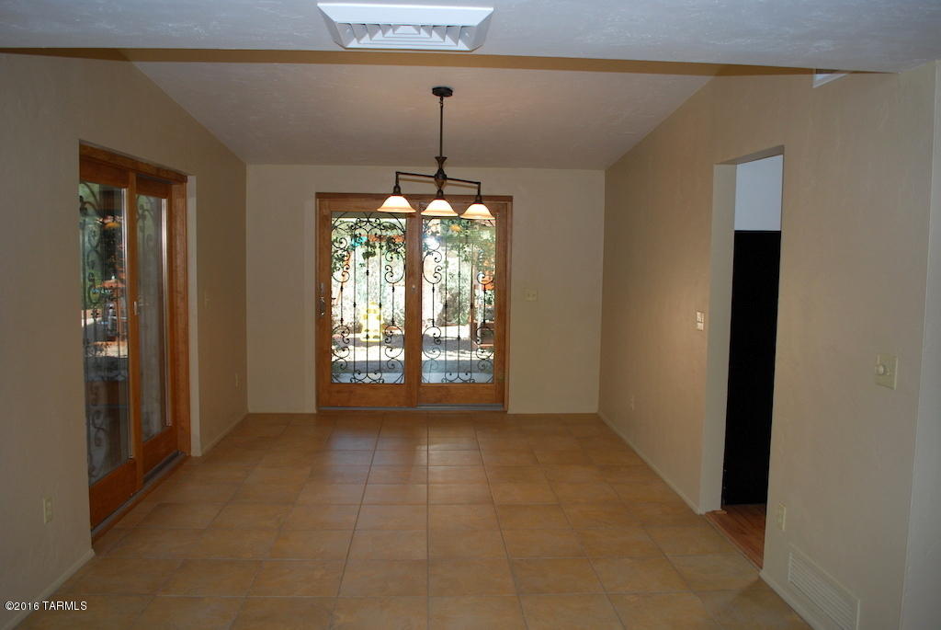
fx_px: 706
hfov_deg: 67.3
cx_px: 470
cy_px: 315
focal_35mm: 27
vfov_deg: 48.0
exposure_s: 1/60
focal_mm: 18
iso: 200
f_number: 3.5
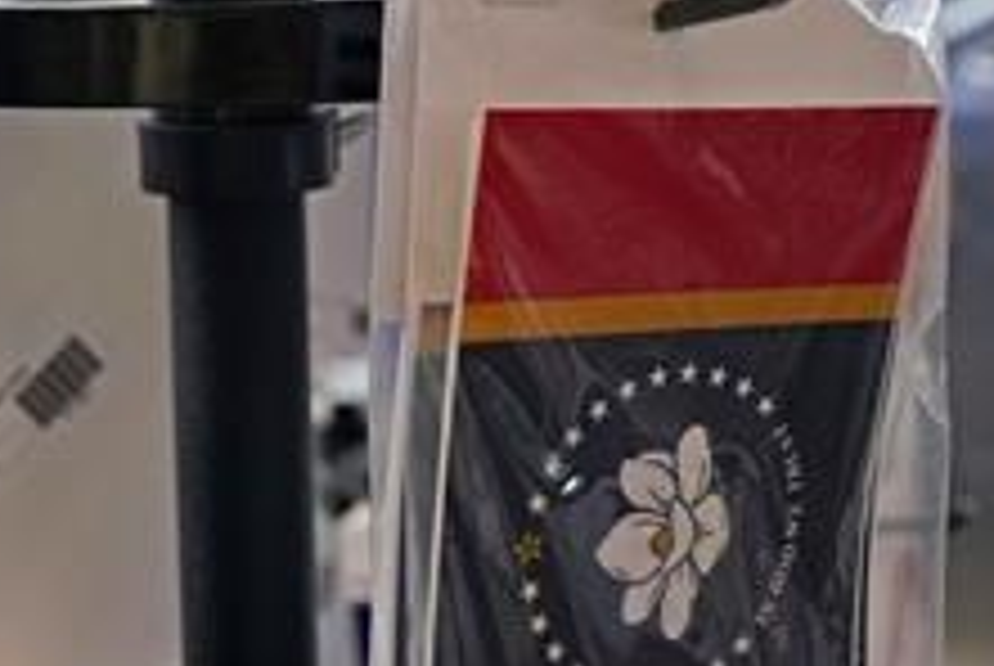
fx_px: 2516
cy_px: 101
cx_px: -49
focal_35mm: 91
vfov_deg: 14.9
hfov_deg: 21.4
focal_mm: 31
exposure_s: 1/250
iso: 2000
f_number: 5.6
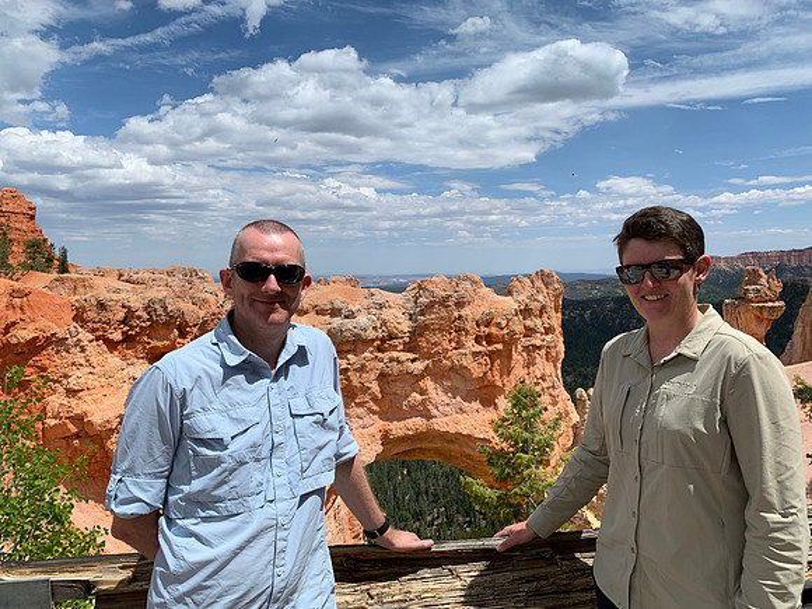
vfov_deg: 53.1
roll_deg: +0.8
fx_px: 610
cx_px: 406
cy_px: 304
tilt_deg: -3.7
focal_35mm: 26
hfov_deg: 67.3
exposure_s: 1/3788
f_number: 1.8
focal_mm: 4.25
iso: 25
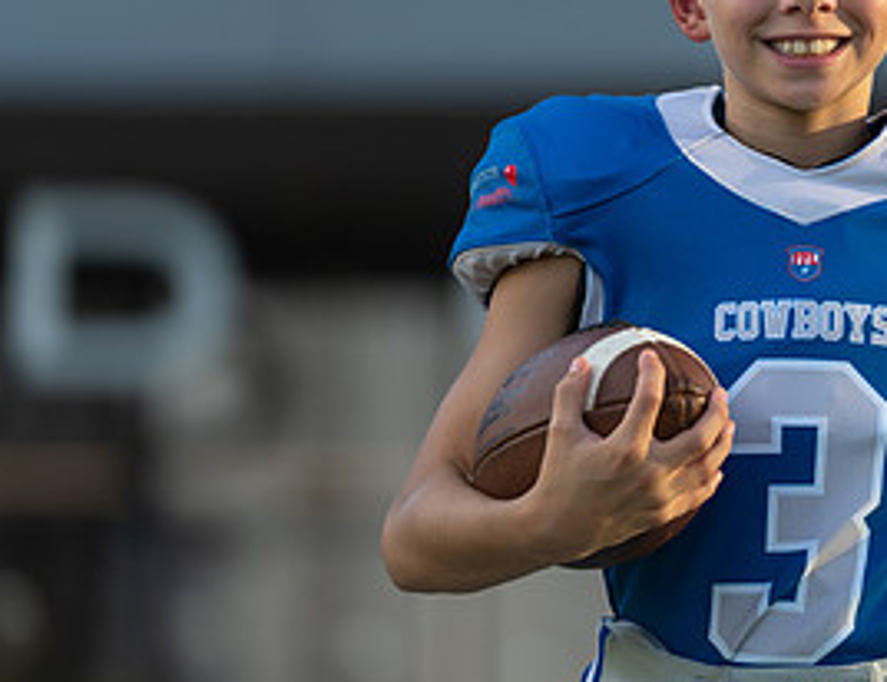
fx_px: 10575
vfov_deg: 3.7
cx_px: 827
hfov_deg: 4.8
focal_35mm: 409
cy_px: 245
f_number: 2.8
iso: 100
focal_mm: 171
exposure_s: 1/640
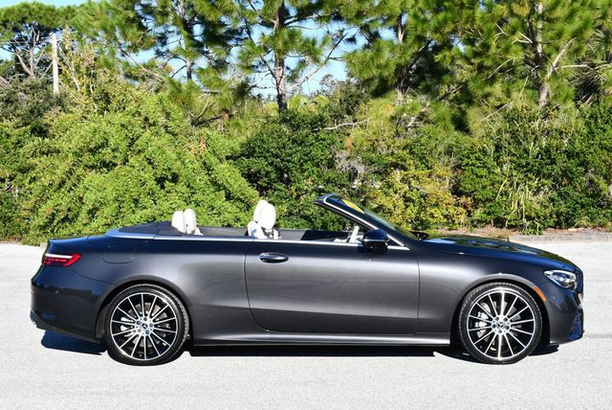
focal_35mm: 58
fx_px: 987
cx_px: 306
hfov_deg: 34.5
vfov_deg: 23.4
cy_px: 205
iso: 200
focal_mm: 29
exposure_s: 1/250
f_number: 8
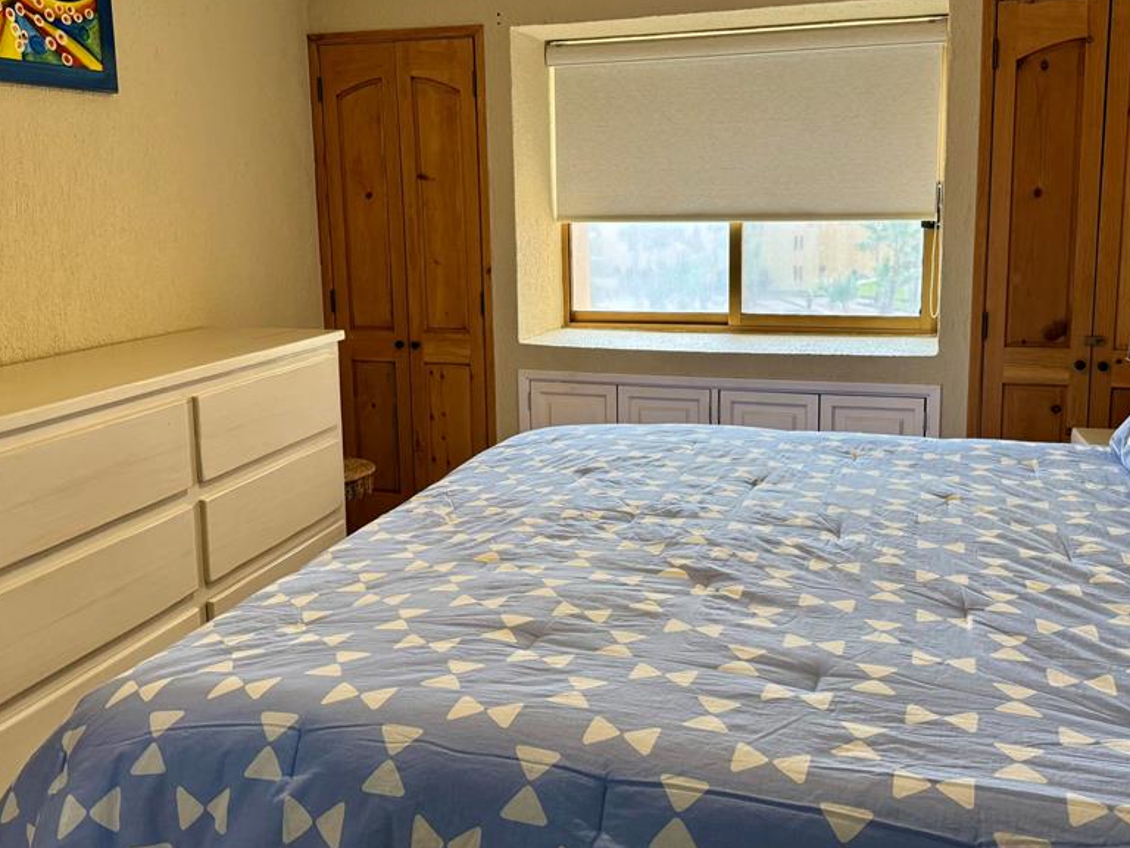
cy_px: 359
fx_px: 1045
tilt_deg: -8.5
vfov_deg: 44.0
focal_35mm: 32
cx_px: 591
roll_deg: +1.0
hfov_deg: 56.8
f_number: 1.78
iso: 200
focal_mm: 6.76
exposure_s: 1/120
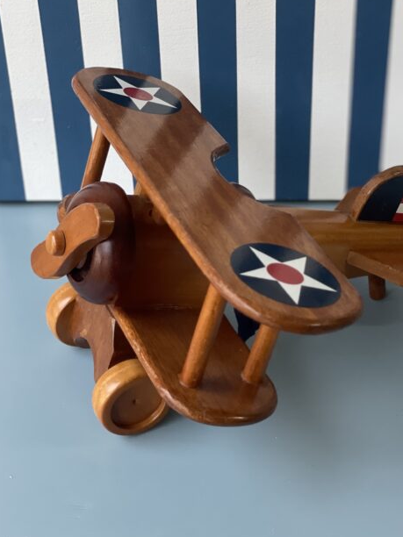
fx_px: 1056
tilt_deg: -33.9
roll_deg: +0.6
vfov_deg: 28.5
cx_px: 245
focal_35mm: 68
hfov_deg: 21.6
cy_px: 240
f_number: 2
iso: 250
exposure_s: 1/33
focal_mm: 6
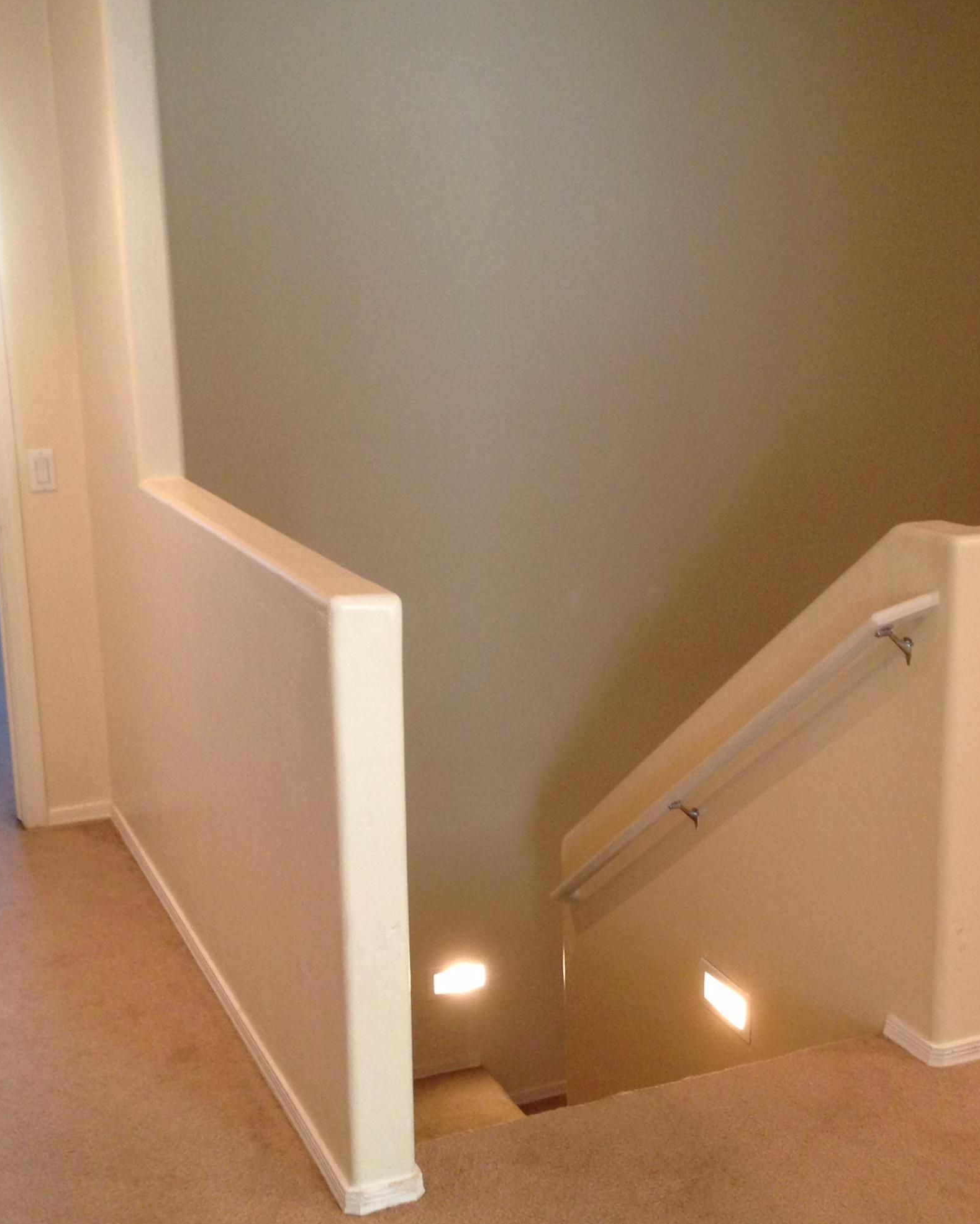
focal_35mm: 49
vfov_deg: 38.0
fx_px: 1776
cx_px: 557
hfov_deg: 30.8
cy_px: 616
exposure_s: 1/20
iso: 160
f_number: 2.4
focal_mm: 4.13
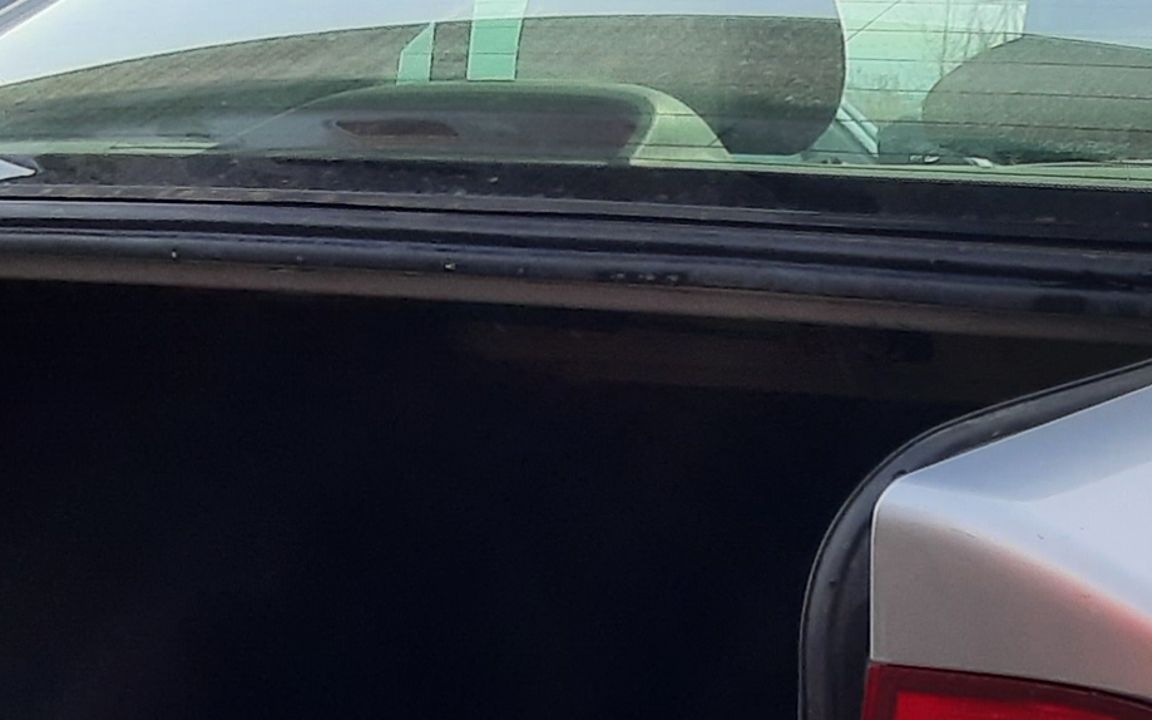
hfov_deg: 17.1
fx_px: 3767
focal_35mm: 120
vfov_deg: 10.6
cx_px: 1089
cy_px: 978
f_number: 1.7
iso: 40
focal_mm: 3.92
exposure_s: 1/1188
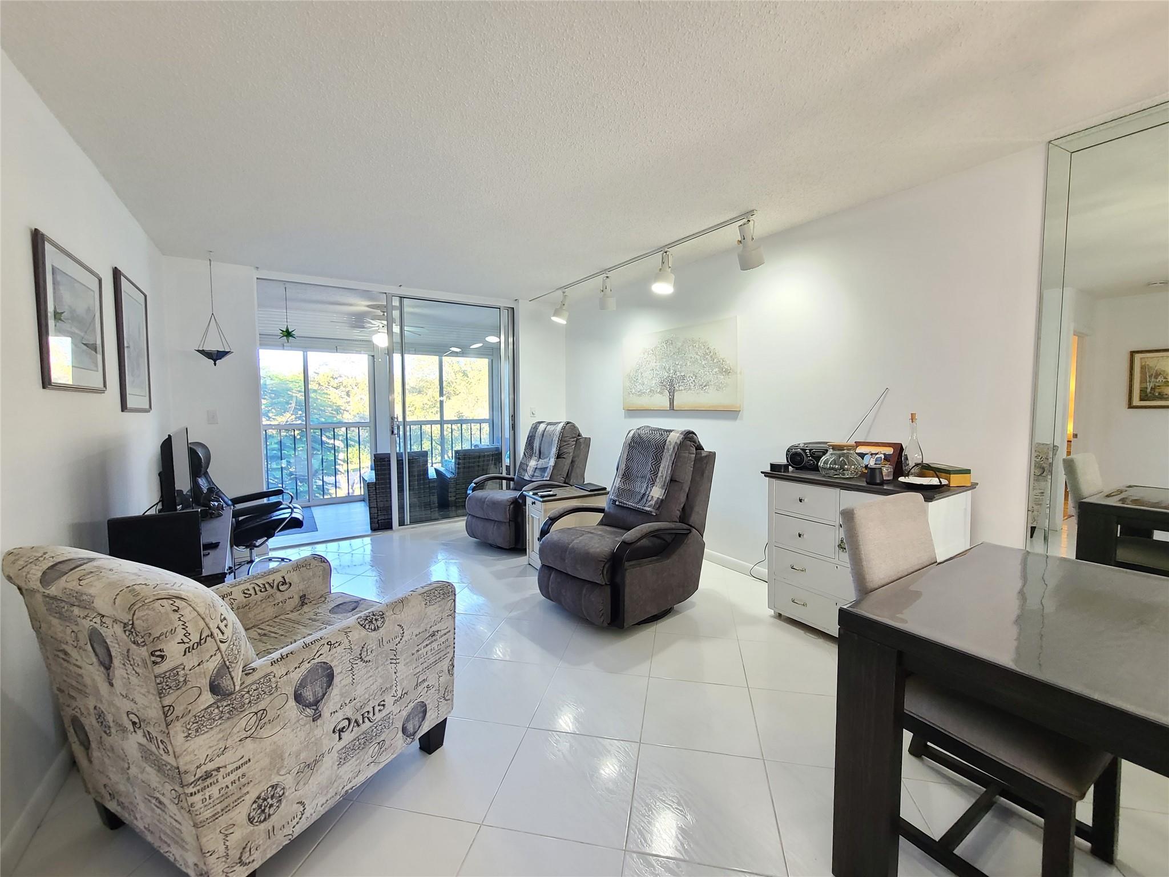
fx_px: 439
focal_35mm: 13
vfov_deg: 89.9
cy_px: 438
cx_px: 584
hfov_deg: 106.2
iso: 320
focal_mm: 2.2
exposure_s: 1/60
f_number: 2.2
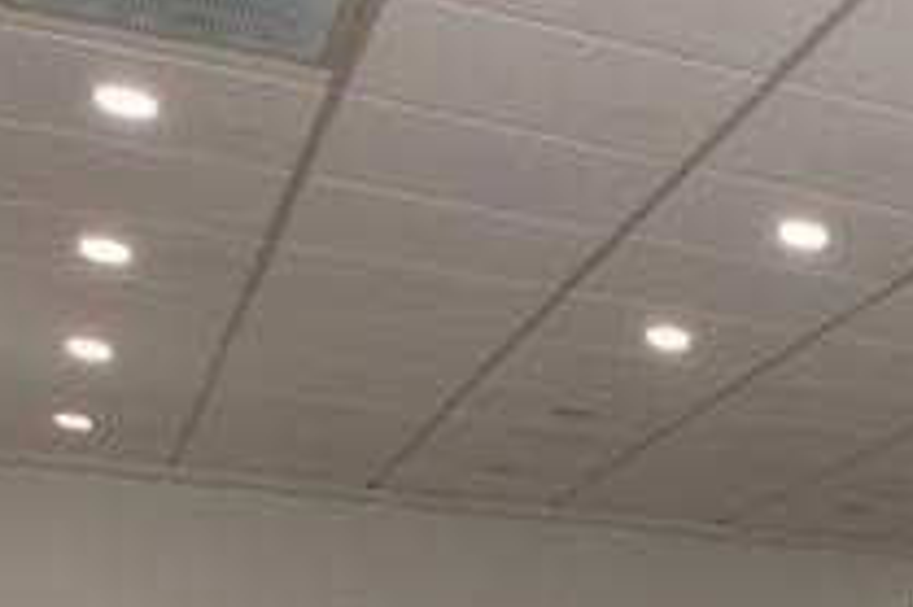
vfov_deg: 16.3
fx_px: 1977
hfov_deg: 19.1
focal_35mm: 78
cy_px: 841
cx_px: 1688
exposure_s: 1/60
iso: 200
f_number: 5
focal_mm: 10
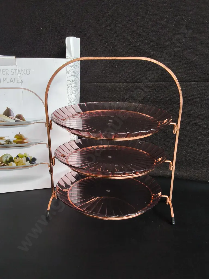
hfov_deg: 51.4
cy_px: 140
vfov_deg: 65.3
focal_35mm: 27
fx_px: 217
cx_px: 104
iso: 100
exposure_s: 1/120
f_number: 2
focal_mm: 2.87
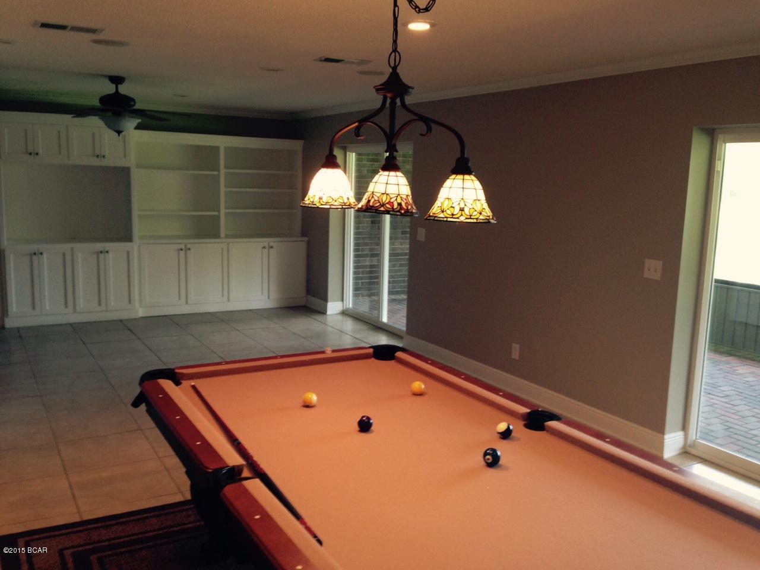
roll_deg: -2.0
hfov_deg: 55.4
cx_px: 380
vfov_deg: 42.9
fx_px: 725
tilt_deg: -9.5
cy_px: 285
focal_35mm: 33
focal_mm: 4.12
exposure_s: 1/20
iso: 64
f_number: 2.4
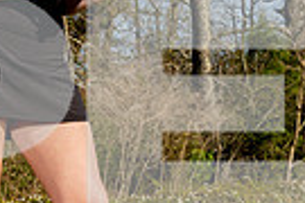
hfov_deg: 14.6
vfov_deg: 11.0
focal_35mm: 125
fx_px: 1059
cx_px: -228
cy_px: 107
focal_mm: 29
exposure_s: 1/250
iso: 100
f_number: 8
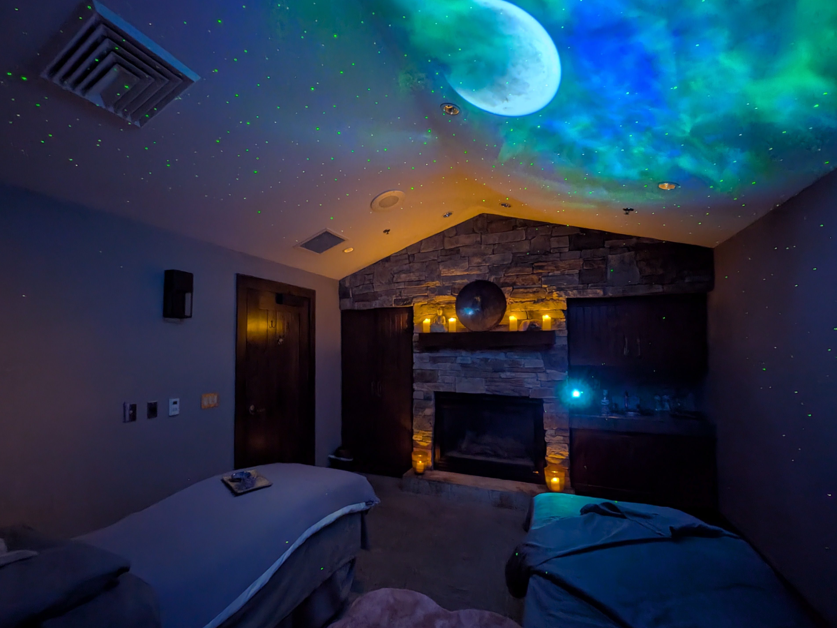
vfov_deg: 85.6
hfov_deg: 102.0
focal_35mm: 14
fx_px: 338
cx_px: 400
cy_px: 335
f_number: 2.2
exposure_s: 1/10
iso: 586
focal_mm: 1.95
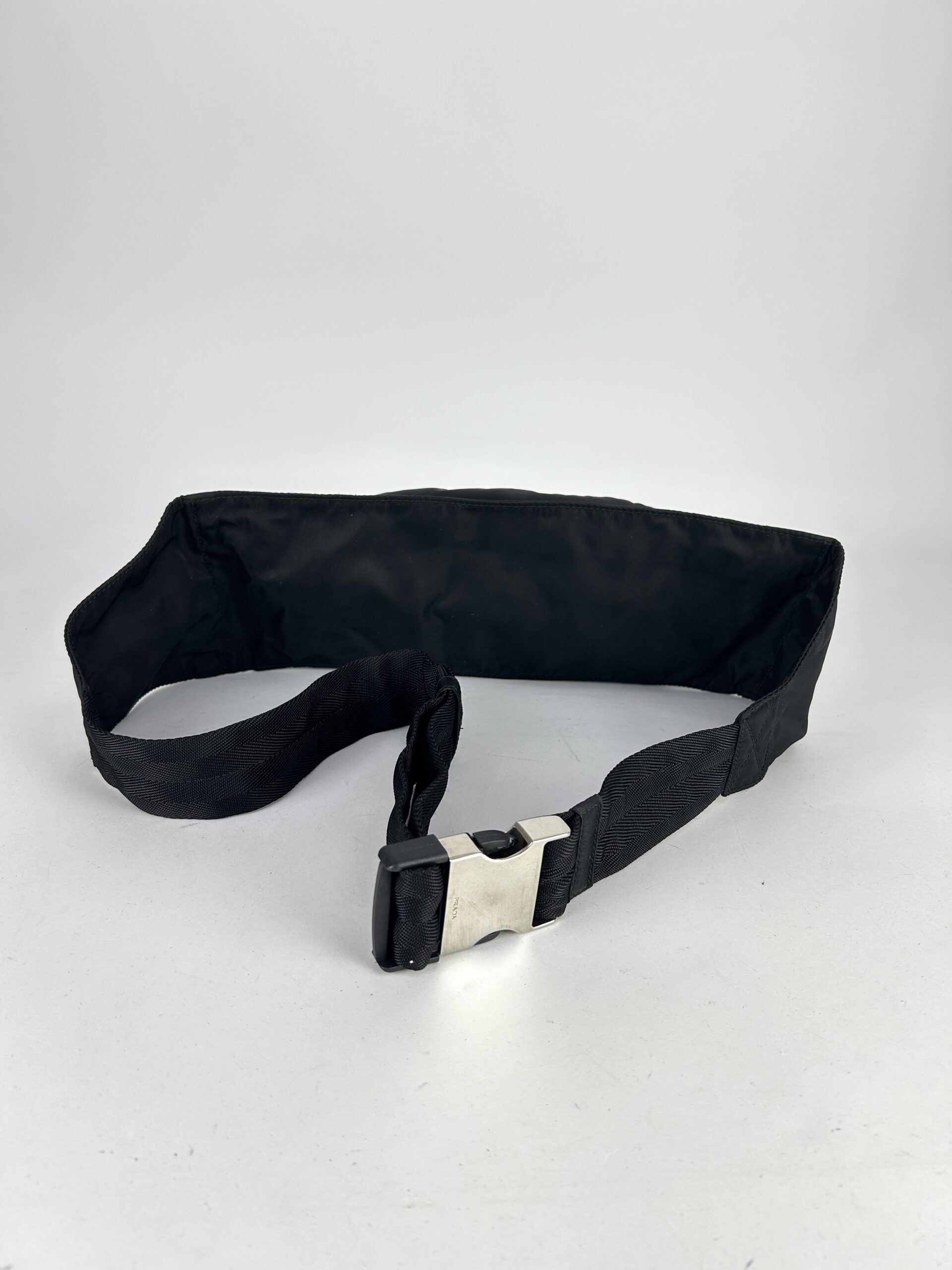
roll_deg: -3.8
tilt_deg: -22.2
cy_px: 635
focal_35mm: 26
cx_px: 476
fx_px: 953
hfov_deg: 53.1
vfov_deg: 67.3
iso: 40
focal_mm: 5.7
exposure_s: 1/174
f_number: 1.5
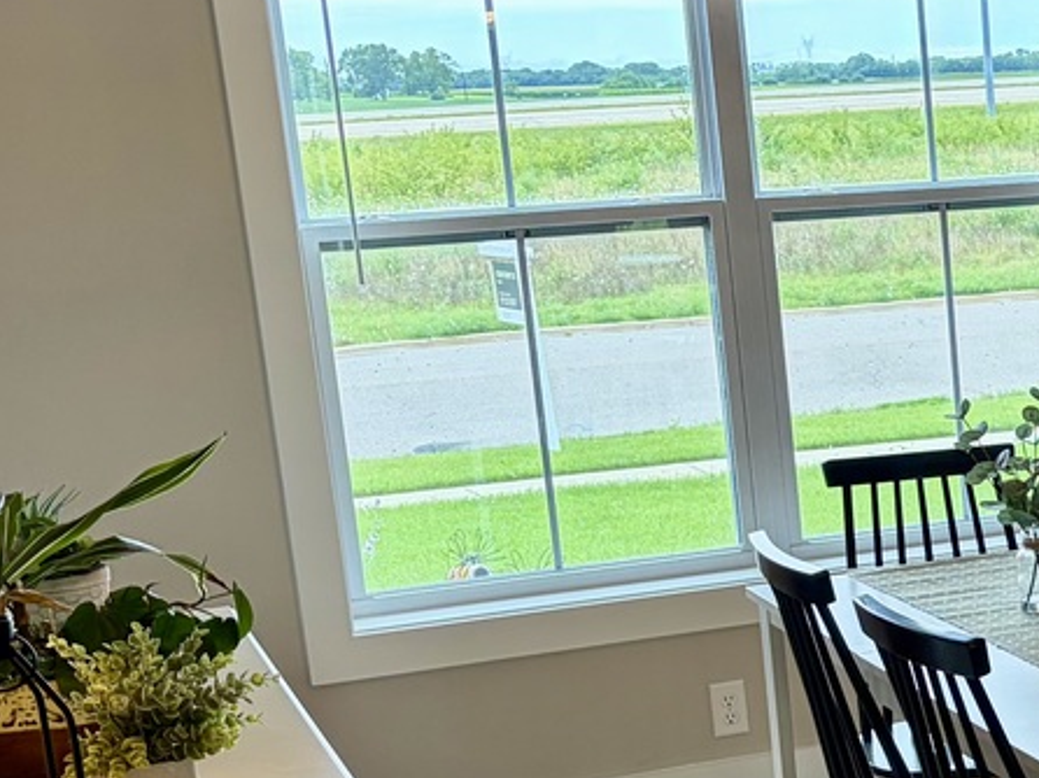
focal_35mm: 84
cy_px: 701
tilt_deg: -14.1
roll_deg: +2.5
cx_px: 1258
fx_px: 2520
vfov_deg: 17.3
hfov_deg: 21.6
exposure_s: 1/132
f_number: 1.6
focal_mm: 5.96
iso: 64
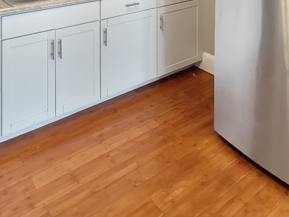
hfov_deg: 55.9
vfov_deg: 39.1
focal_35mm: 31
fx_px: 259
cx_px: 77
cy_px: -9
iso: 250
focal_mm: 1.74
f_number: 2.2
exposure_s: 1/60
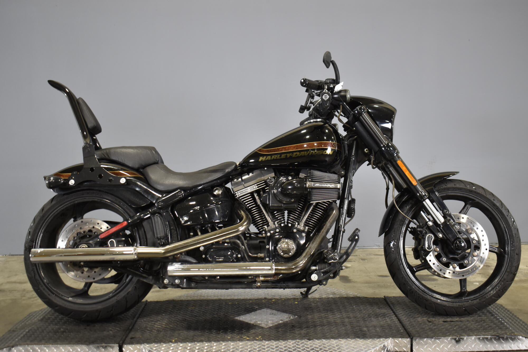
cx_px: 264
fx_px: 638
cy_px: 176
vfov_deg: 30.8
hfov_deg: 45.0
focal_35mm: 44
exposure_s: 1/15
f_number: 4.2
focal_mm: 29
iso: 400
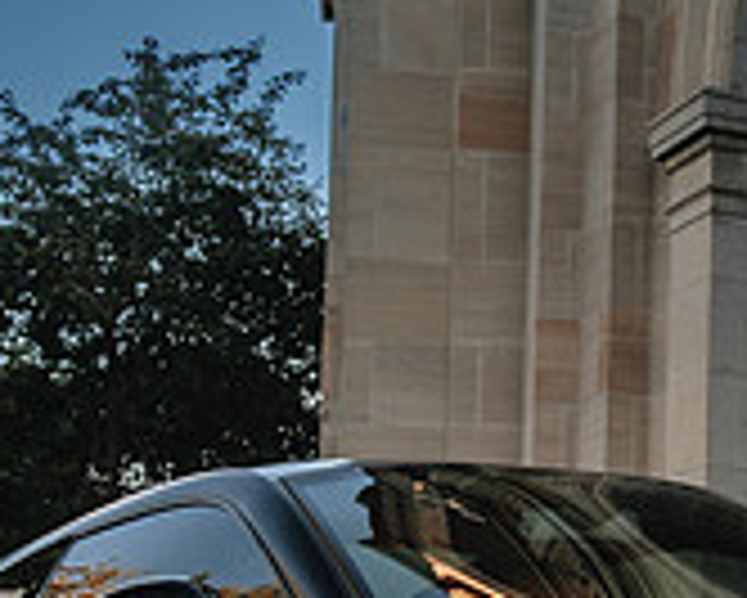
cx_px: 877
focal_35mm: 90
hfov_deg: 20.0
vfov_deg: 16.5
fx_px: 1991
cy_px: 690
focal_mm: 17.4
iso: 160
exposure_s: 1/30
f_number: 5
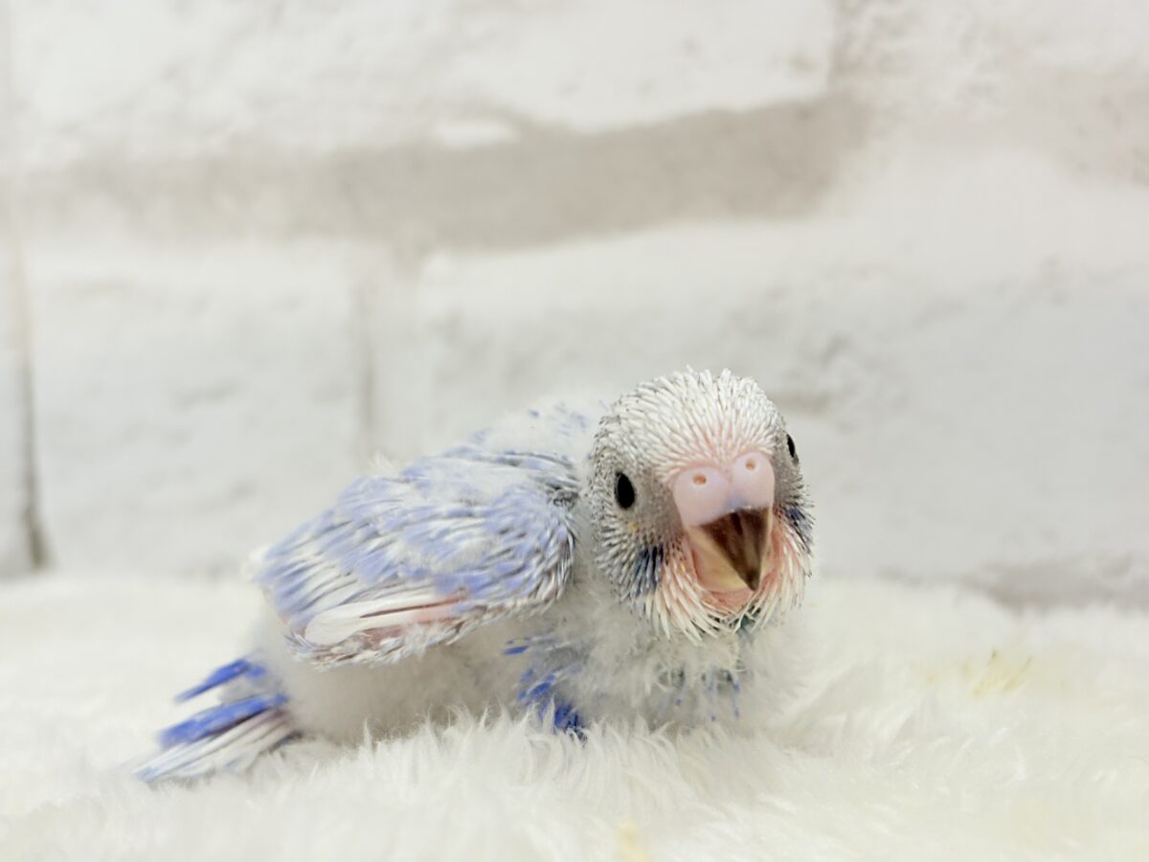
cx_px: 574
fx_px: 1726
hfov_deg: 36.8
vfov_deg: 28.0
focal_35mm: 52
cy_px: 431
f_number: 1.6
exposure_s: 1/100
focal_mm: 5.96
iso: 64
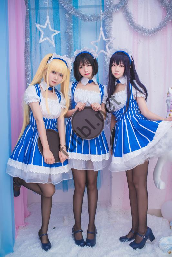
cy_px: 128
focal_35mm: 35
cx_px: 86
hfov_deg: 37.9
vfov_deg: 54.4
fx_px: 251
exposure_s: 1/100
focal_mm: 35
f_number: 3.2
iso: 800
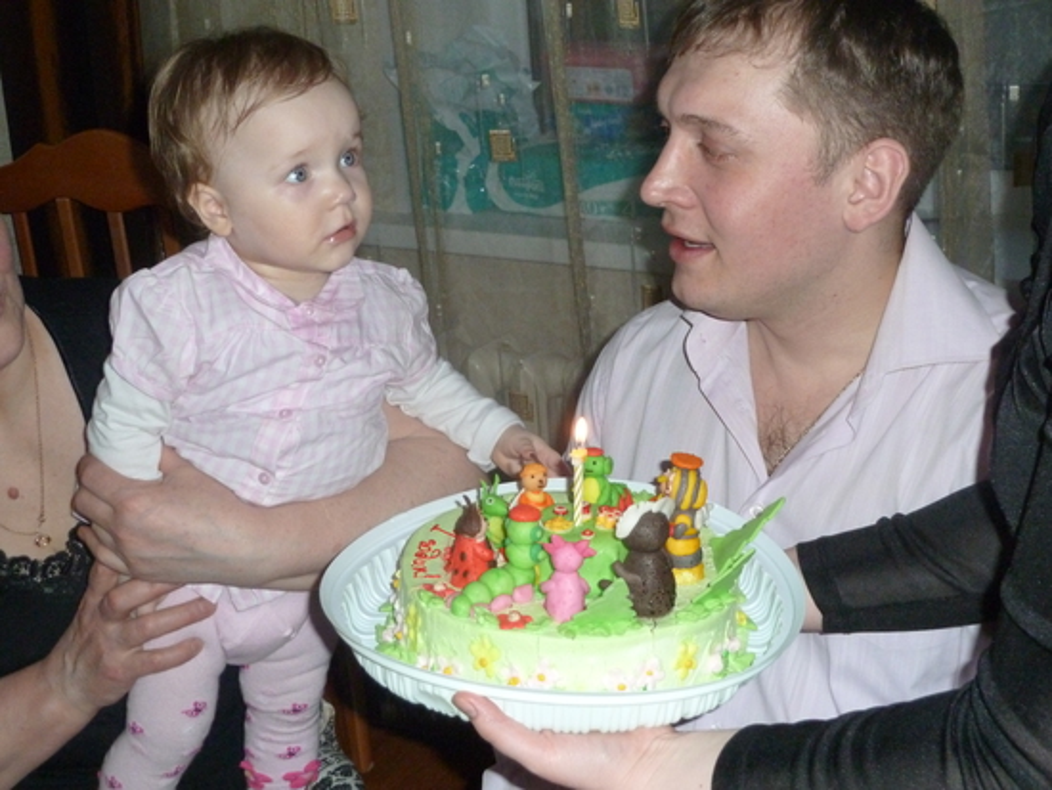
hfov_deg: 36.8
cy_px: 395
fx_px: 1581
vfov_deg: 28.1
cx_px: 526
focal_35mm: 52
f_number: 3.8
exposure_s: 1/125
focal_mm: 8.5
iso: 500
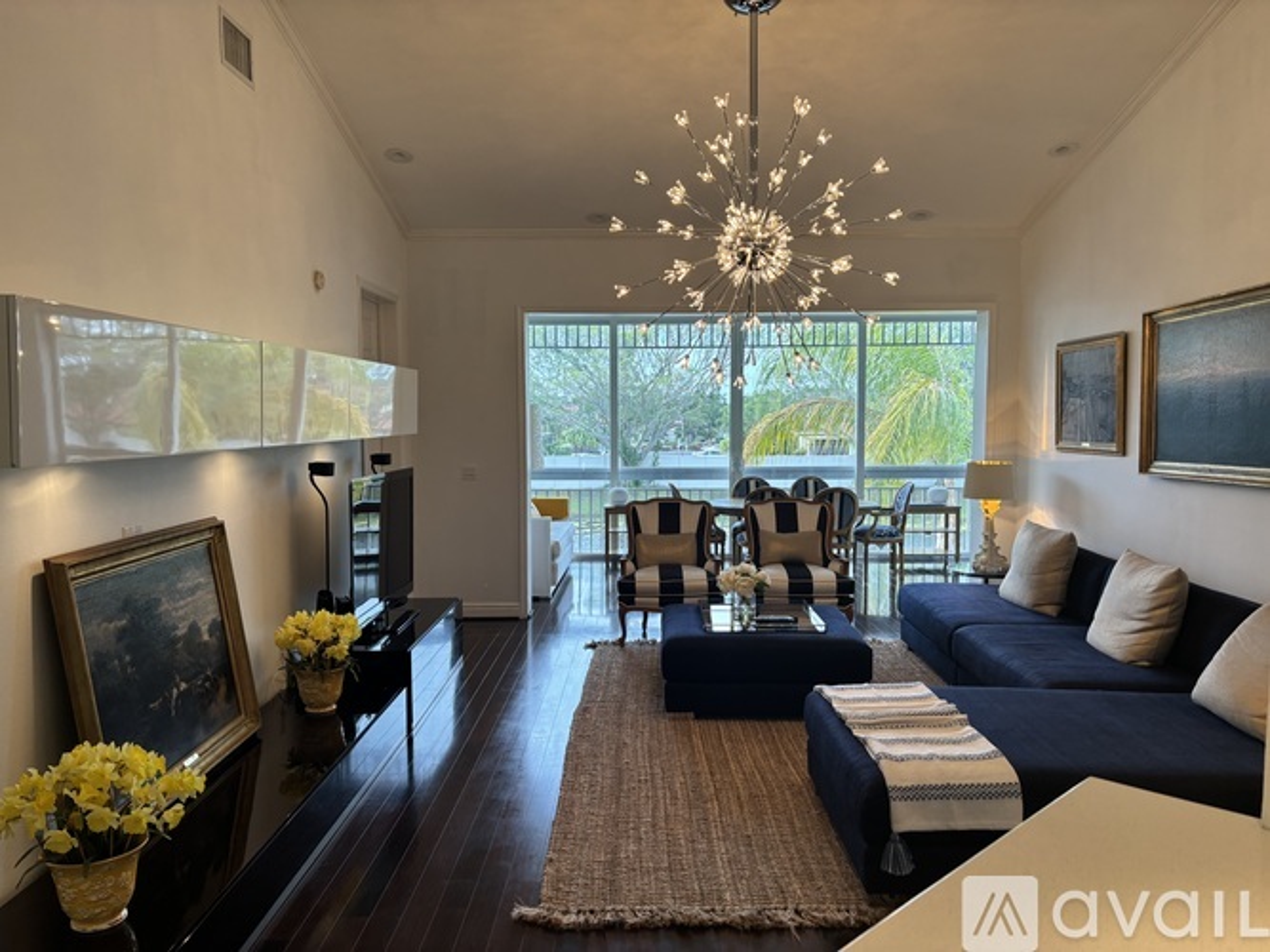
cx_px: 635
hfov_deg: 67.3
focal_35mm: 26
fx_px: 954
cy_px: 476
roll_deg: -0.1
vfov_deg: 53.0
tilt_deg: -4.7
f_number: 1.6
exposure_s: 1/120
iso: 64
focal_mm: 5.96
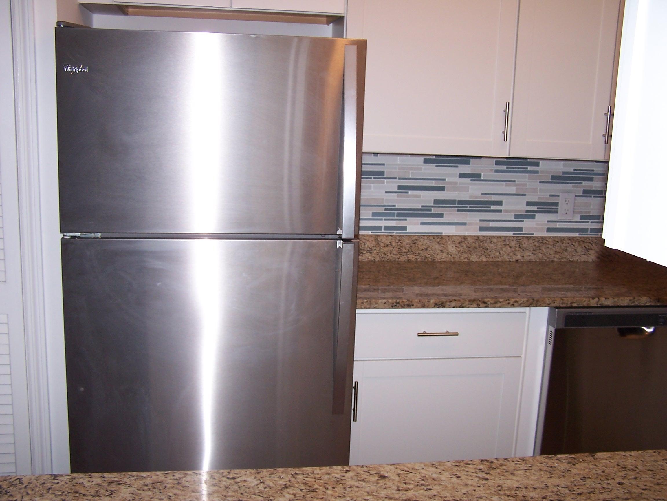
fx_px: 732
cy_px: 250
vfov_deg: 37.7
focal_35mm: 38
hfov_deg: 49.0
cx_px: 334
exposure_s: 1/60
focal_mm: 6.3
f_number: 2.8
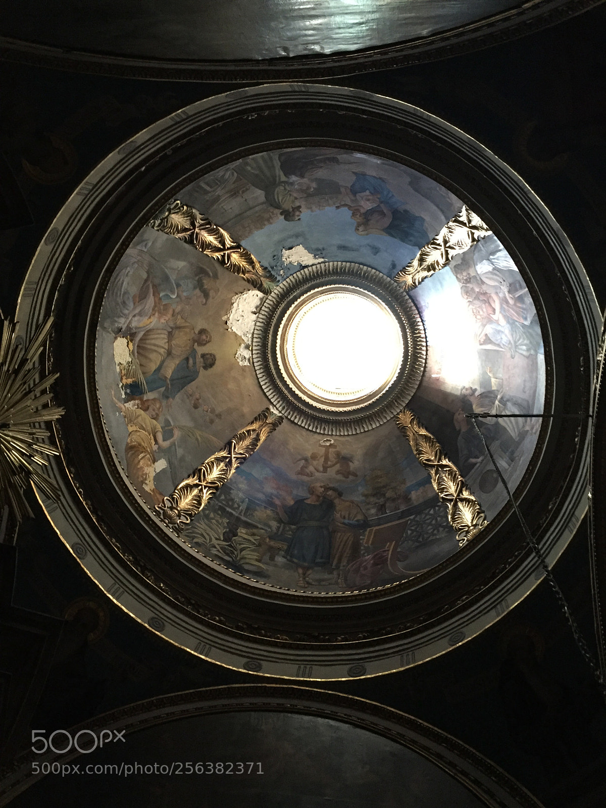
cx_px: 303
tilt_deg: +76.5
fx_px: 677
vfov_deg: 61.7
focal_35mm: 29
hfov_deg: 48.2
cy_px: 404
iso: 250
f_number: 2.2
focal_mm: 4.15
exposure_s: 1/20
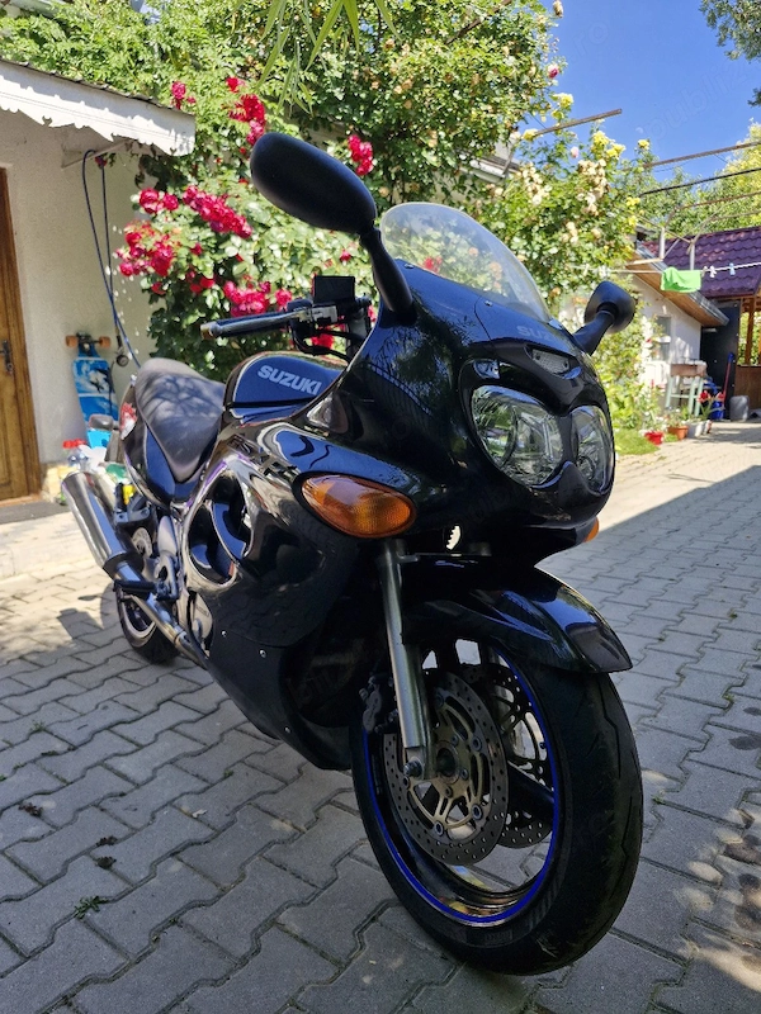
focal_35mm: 23
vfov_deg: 73.9
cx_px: 380
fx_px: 674
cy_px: 507
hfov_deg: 58.9
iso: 50
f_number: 1.8
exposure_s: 1/476
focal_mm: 5.54
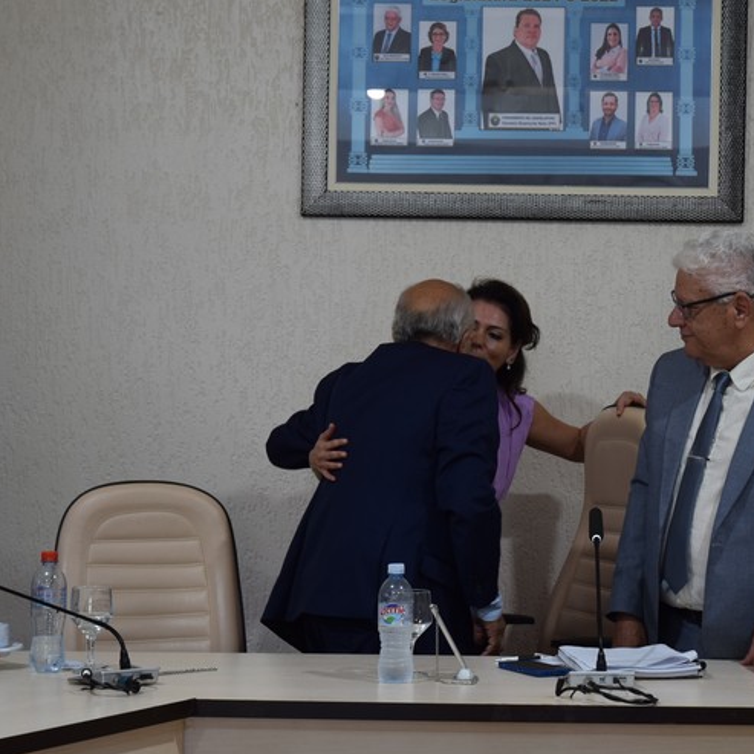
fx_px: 2193
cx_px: 511
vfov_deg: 19.5
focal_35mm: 89
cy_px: 381
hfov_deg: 19.4
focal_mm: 46
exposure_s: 1/60
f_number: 4.5
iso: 560
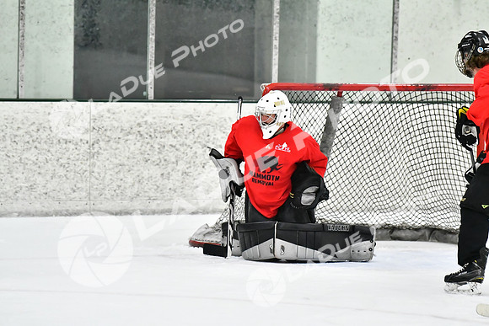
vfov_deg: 7.0
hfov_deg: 10.5
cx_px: 244
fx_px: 2649
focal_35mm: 195
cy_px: 163
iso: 6400
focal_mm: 130
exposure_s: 1/1600
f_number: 2.8
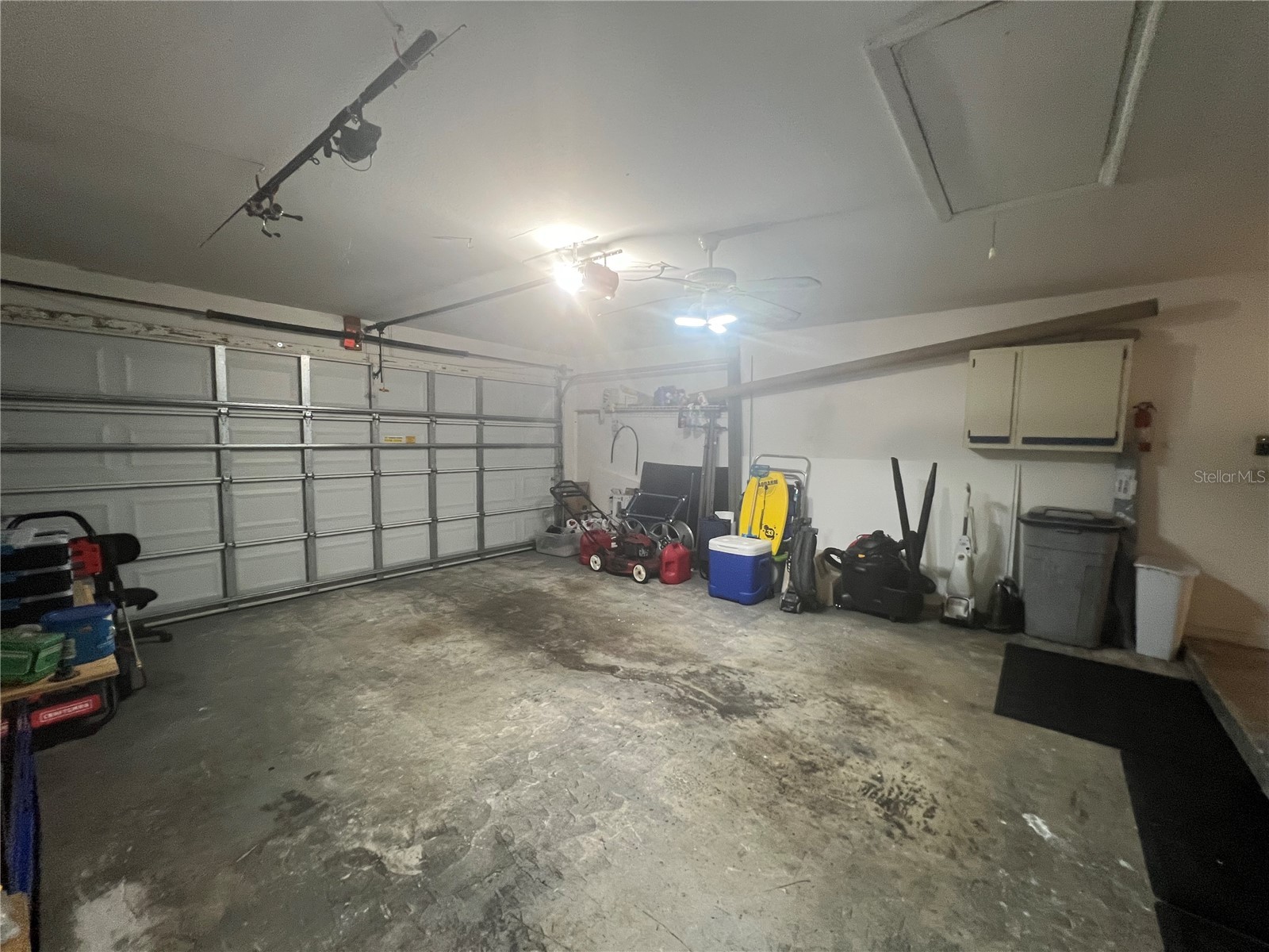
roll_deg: -1.5
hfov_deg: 106.2
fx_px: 477
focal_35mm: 13
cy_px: 476
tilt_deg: -2.9
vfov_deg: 89.9
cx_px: 634
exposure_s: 1/60
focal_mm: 1.57
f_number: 1.8
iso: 250
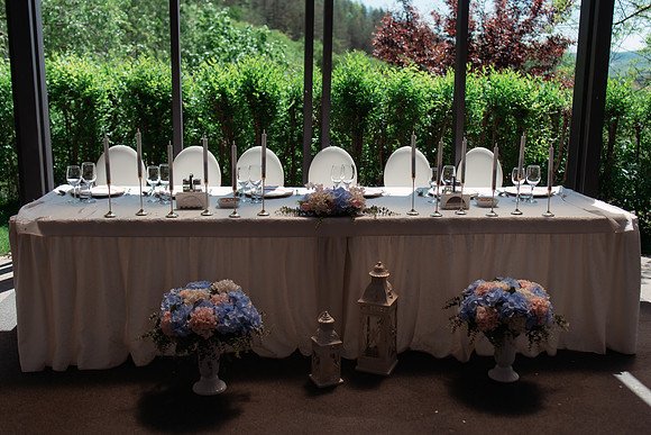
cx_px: 326
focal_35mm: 37
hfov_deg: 52.5
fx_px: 661
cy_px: 218
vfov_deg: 36.4
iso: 125
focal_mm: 35
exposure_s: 1/1000
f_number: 3.2
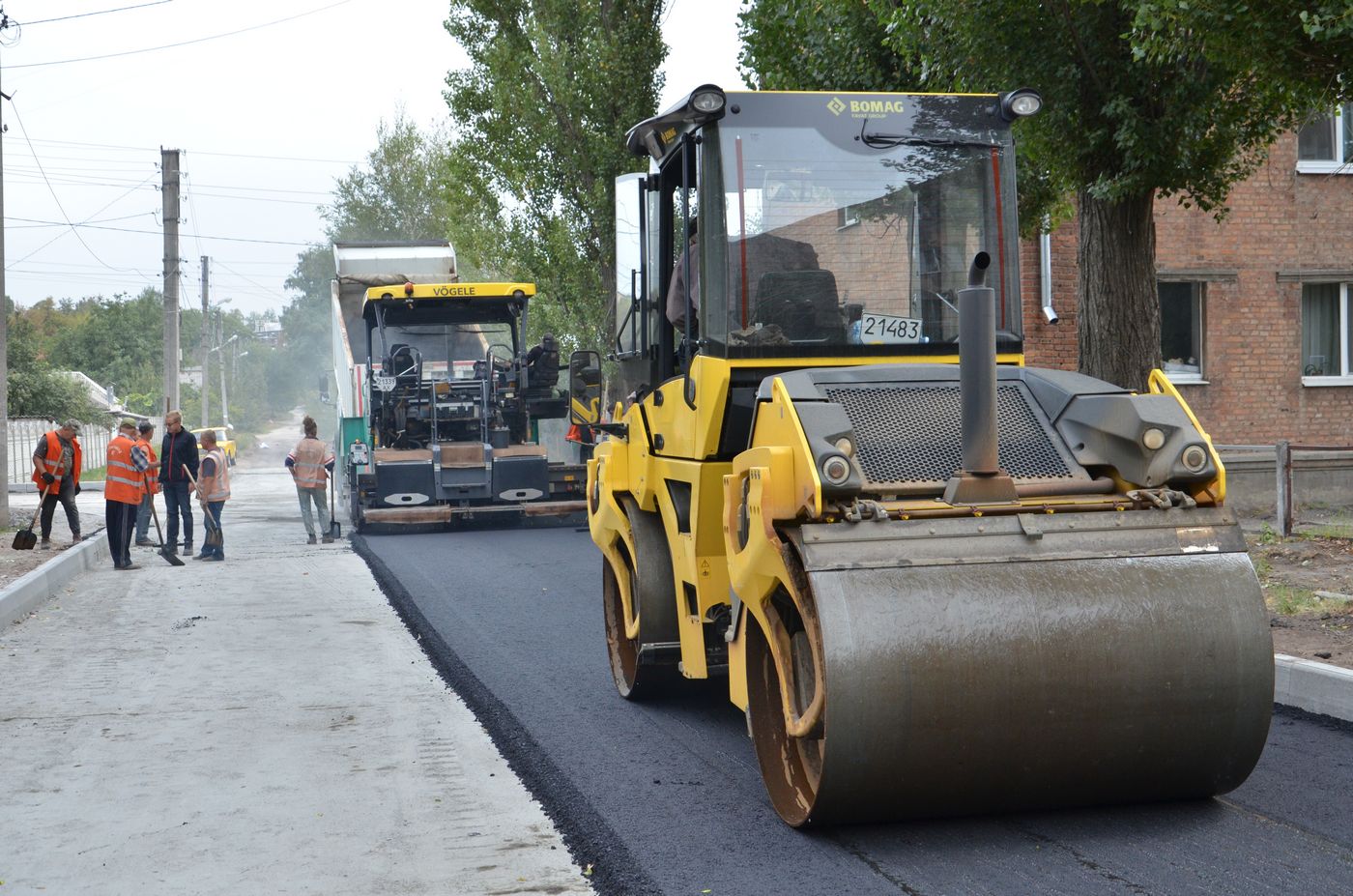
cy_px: 448
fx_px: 1800
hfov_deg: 41.2
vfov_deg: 27.9
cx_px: 676
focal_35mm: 48
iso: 500
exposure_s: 1/400
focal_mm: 32
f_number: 9
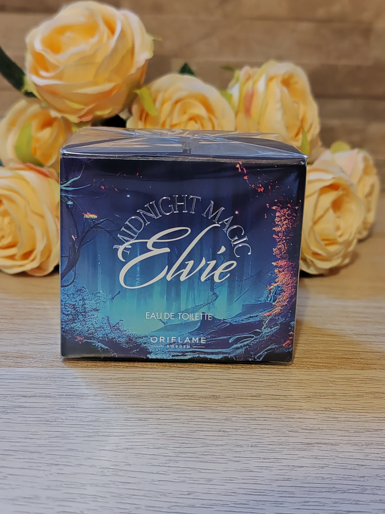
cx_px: 192
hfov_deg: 27.0
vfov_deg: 35.5
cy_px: 257
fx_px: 801
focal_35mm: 54
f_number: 1.9
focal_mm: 6.12
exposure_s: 1/33
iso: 8000
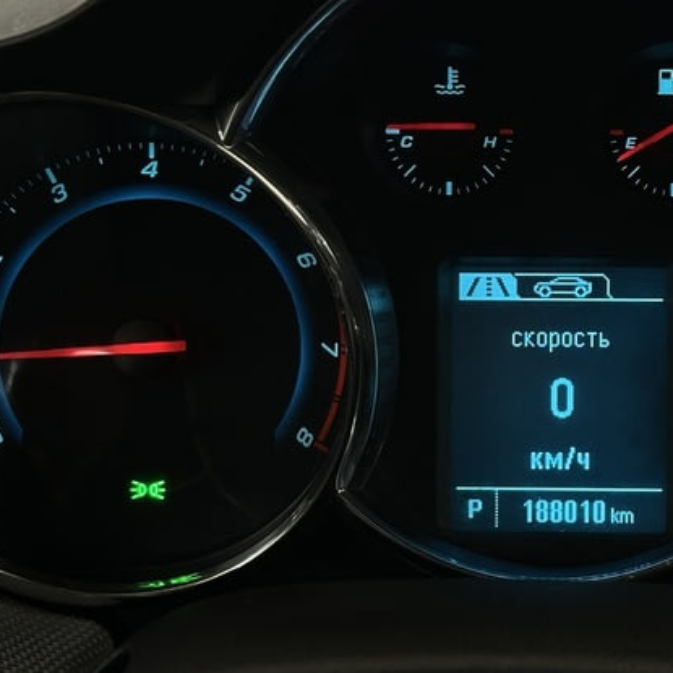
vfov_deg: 18.9
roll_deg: -0.4
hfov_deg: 18.7
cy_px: 275
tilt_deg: -21.9
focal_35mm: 92
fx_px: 2024
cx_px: 553
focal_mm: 6.86
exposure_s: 1/50
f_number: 1.78
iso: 160
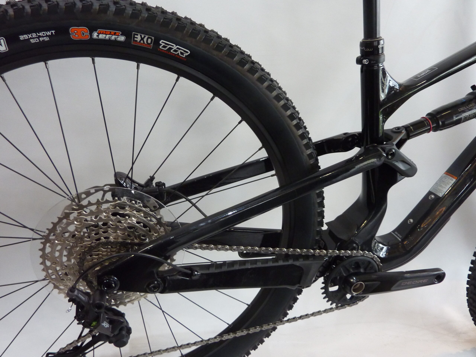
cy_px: 178
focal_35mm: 25
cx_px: 238
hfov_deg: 69.4
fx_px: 344
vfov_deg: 54.9
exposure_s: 1/30
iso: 250
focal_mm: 4.1
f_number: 3.3
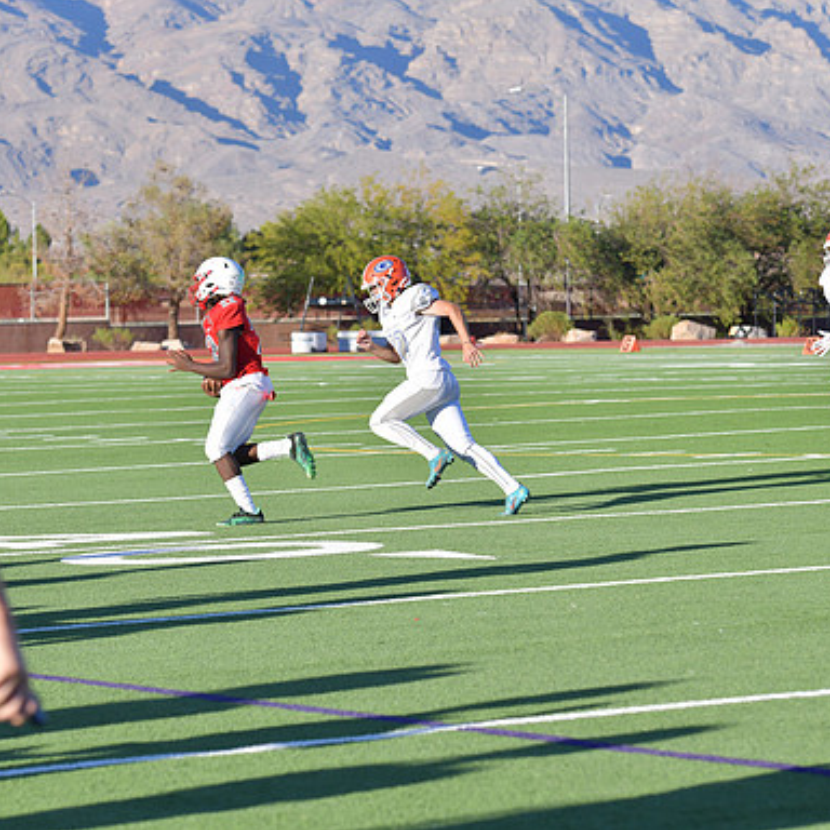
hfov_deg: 11.3
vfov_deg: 11.3
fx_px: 4178
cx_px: 344
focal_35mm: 154
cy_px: 414
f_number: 5.6
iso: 640
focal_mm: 120
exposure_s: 1/3200
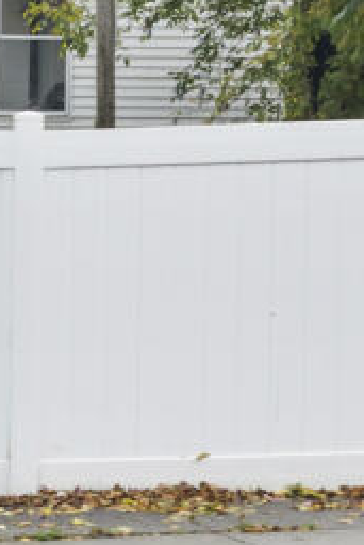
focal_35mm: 273
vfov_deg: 7.5
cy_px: 353
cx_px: -1027
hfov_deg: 4.6
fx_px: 4135
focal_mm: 35
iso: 400
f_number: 8
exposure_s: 1/2.5
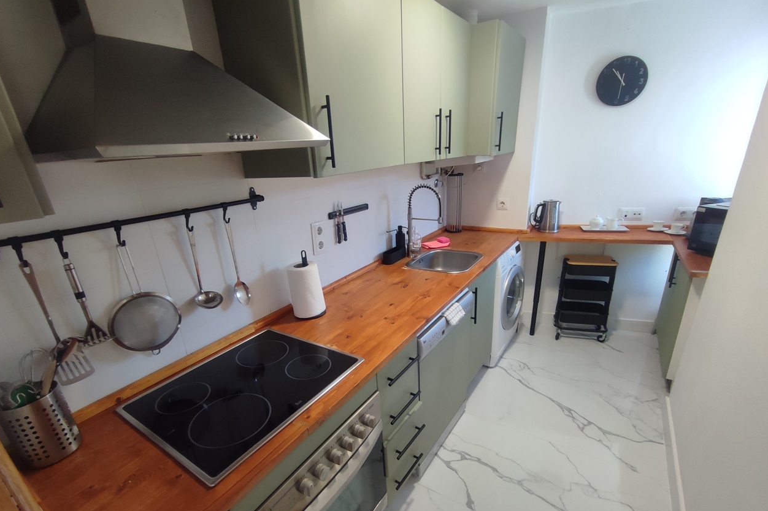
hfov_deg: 93.3
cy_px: 289
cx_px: 378
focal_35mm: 17
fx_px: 363
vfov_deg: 70.1
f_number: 2.2
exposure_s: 1/50
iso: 174
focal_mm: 1.65
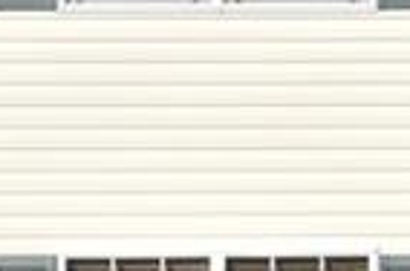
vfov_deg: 4.8
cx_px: 217
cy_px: 107
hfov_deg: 7.3
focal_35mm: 282
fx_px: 3204
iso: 200
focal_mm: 26
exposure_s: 1/500
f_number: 11
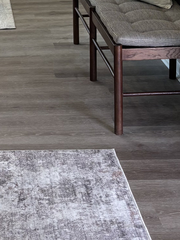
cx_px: -65
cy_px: -2
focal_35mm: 100
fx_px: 693
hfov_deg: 14.1
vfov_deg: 19.1
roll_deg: +3.0
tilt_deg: -12.3
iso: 100
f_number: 1.6
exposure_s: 1/120
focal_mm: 5.96
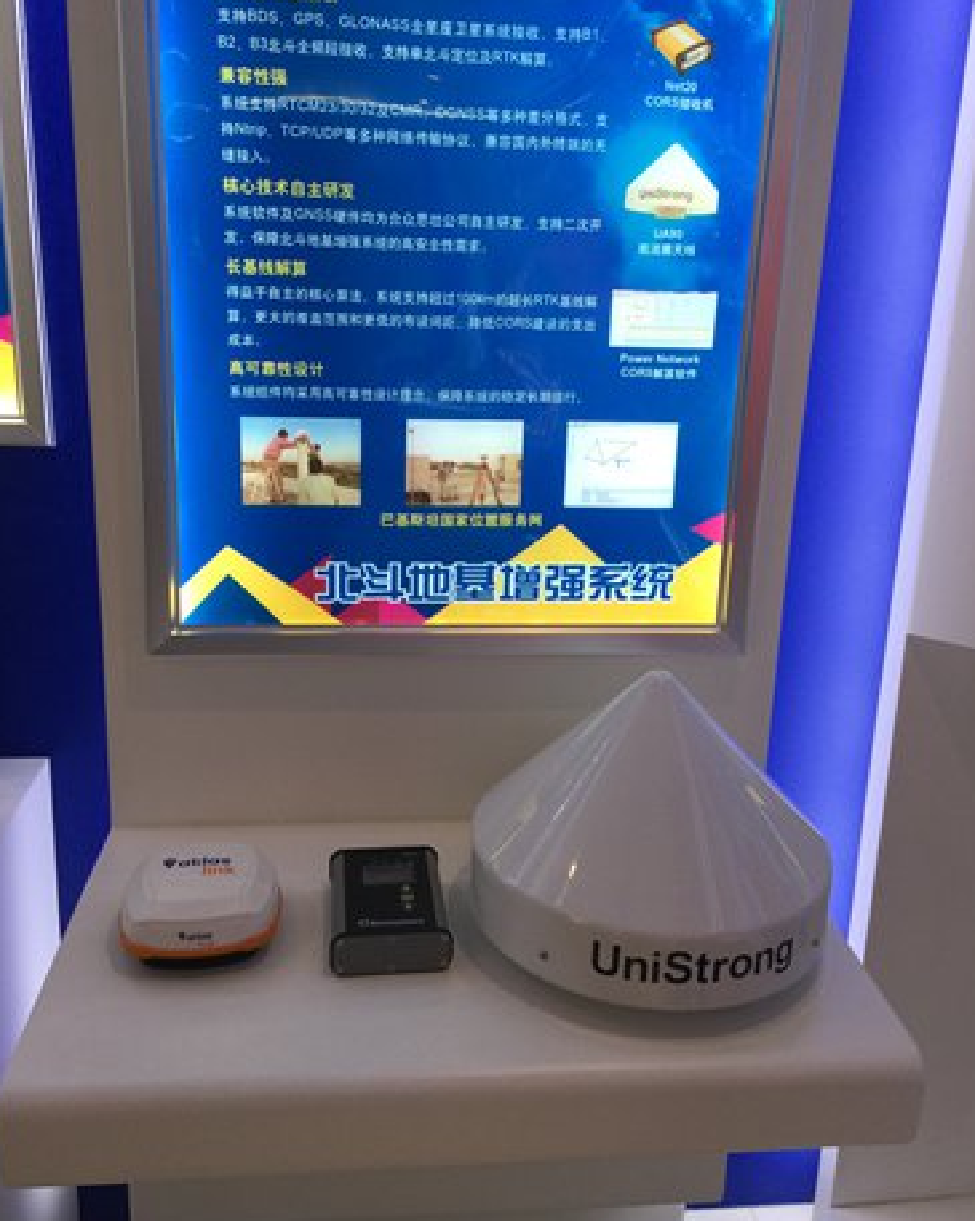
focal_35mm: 31
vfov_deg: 57.2
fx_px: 1119
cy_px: 572
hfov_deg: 47.1
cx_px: 490
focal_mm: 4.15
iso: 50
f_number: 2.2
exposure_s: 1/33
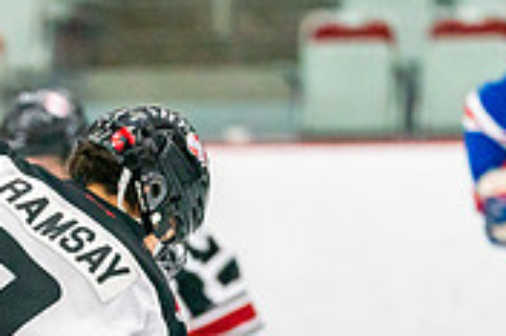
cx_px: -107
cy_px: 551
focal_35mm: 636
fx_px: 8931
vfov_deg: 2.2
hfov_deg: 3.2
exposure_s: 1/1250
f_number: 2.8
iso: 3200
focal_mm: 184
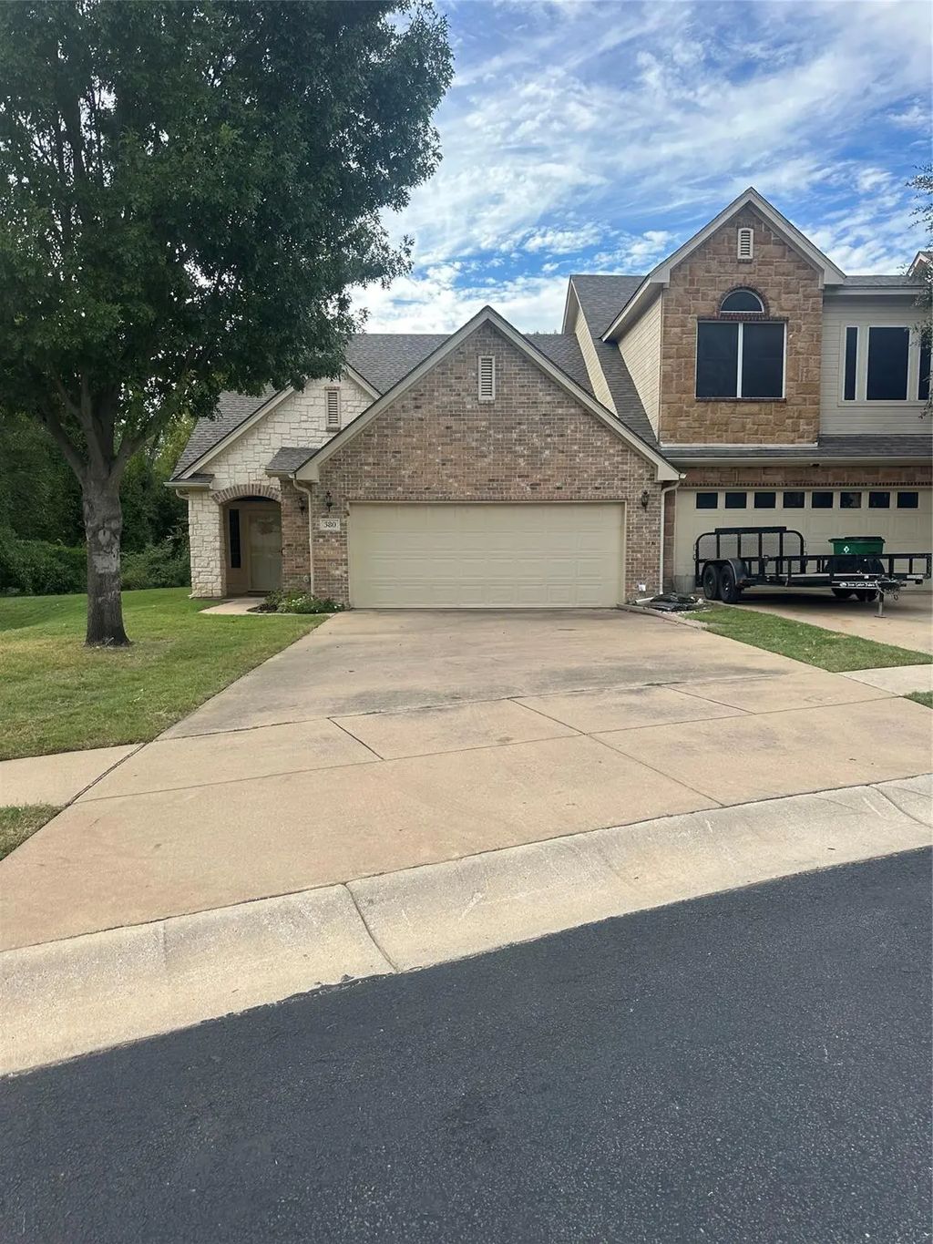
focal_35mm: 24
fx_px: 862
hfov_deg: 56.8
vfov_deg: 71.6
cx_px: 466
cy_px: 622
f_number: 1.78
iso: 80
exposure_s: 1/1412
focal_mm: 6.86
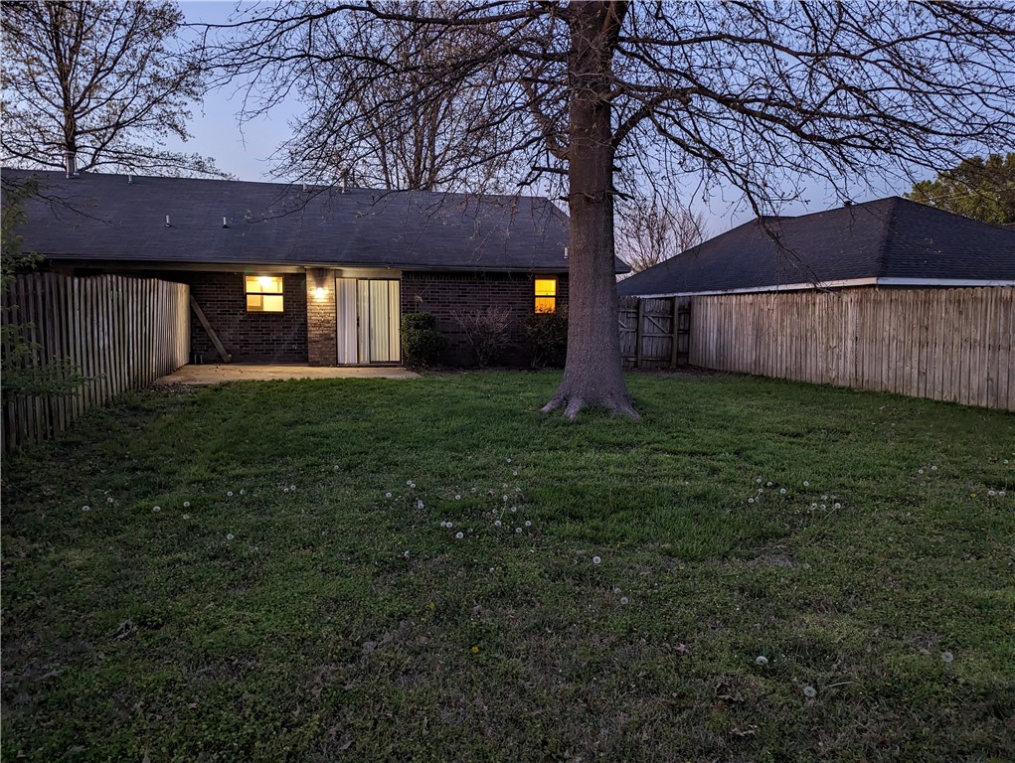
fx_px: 704
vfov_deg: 56.9
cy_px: 382
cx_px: 508
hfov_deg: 71.5
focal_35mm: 24
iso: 441
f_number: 1.85
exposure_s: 1/38.5
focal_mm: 6.81
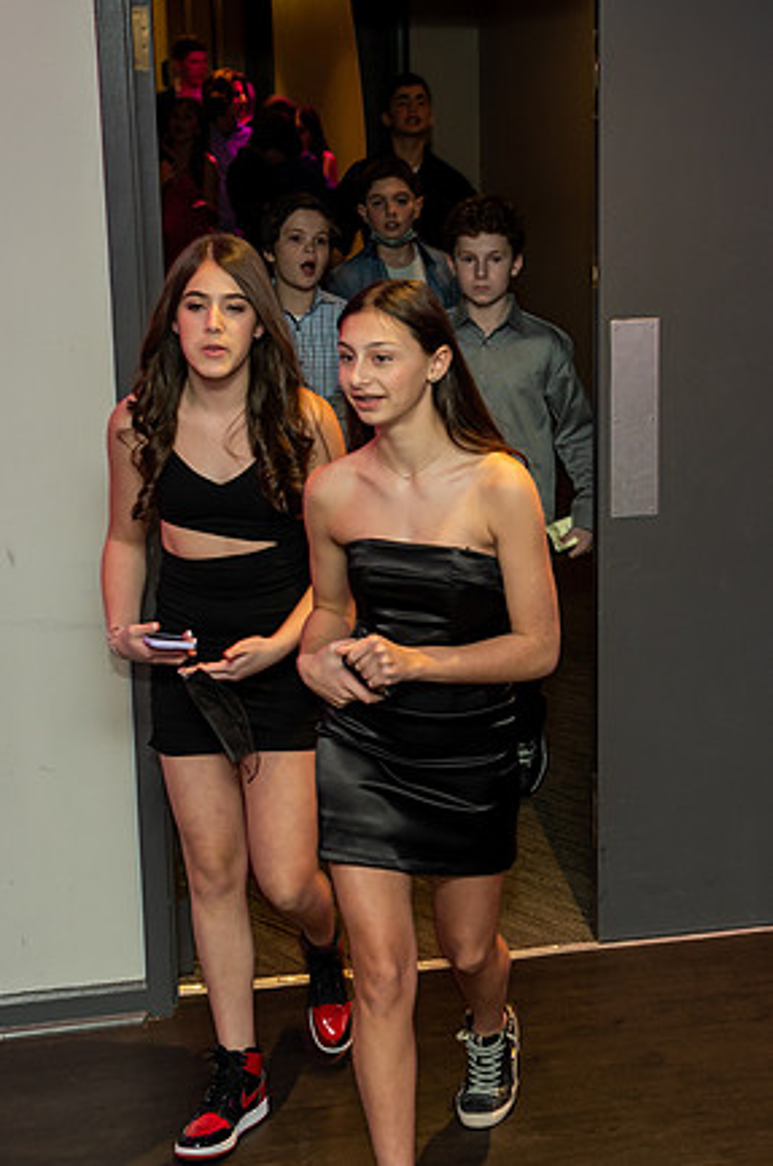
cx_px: 557
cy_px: 595
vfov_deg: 28.5
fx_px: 2296
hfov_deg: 19.0
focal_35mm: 71
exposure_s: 1/50
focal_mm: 45
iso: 1250
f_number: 5
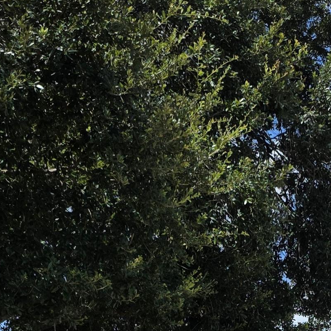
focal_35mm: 97
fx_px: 1049
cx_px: 244
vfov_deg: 16.5
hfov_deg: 17.8
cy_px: 484
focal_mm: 6.3
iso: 80
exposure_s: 1/5608
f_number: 1.7
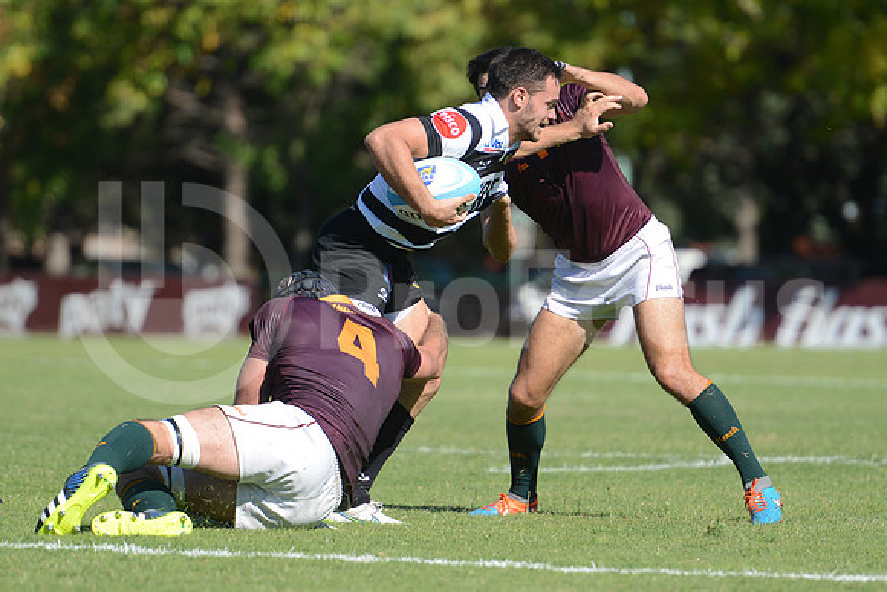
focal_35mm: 280
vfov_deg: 4.9
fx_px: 6900
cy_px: 296
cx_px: 444
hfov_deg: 7.4
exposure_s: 1/1250
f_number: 4
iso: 320
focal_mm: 280
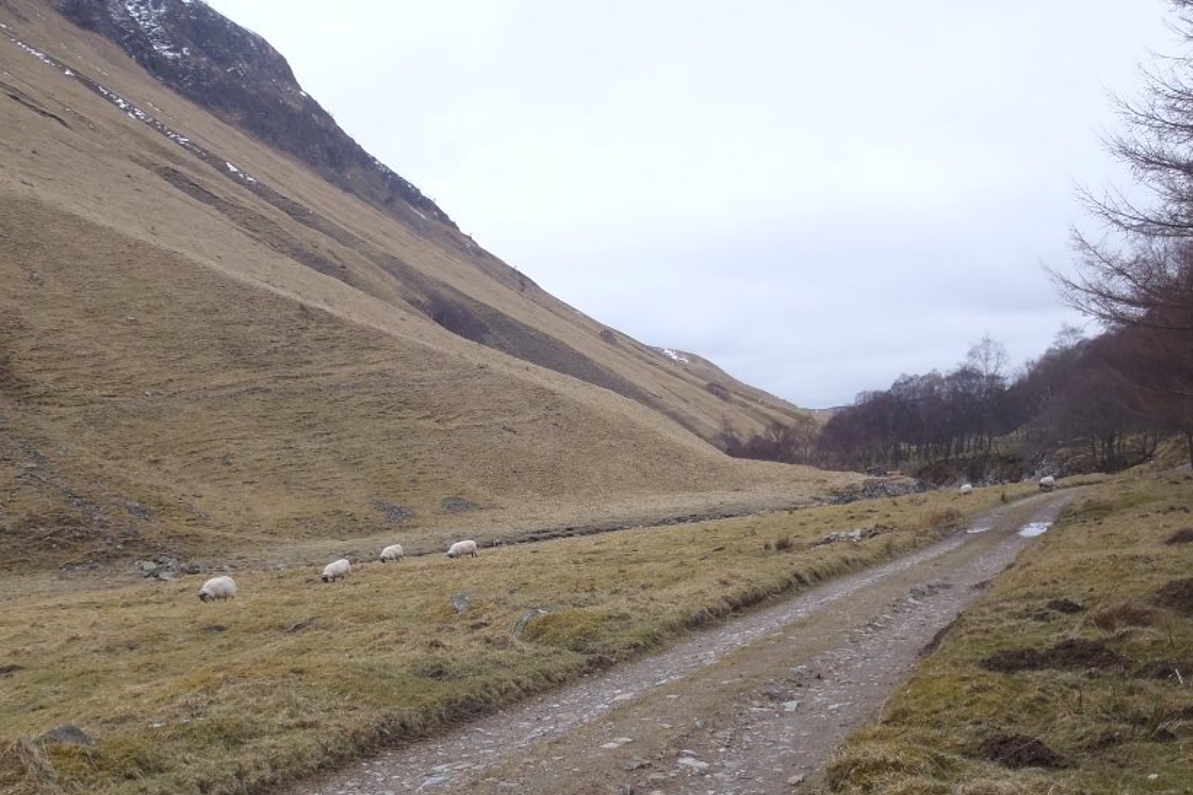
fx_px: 1259
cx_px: 598
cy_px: 514
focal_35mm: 38
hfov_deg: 50.7
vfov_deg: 34.8
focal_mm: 5
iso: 80
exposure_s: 1/100
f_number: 4.5
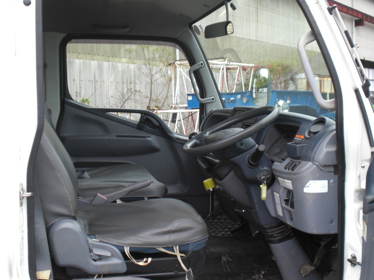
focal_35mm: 51
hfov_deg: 37.5
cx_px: 187
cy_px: 140
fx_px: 551
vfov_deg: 28.6
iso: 64
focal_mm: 8.44
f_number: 3.6
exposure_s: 1/80
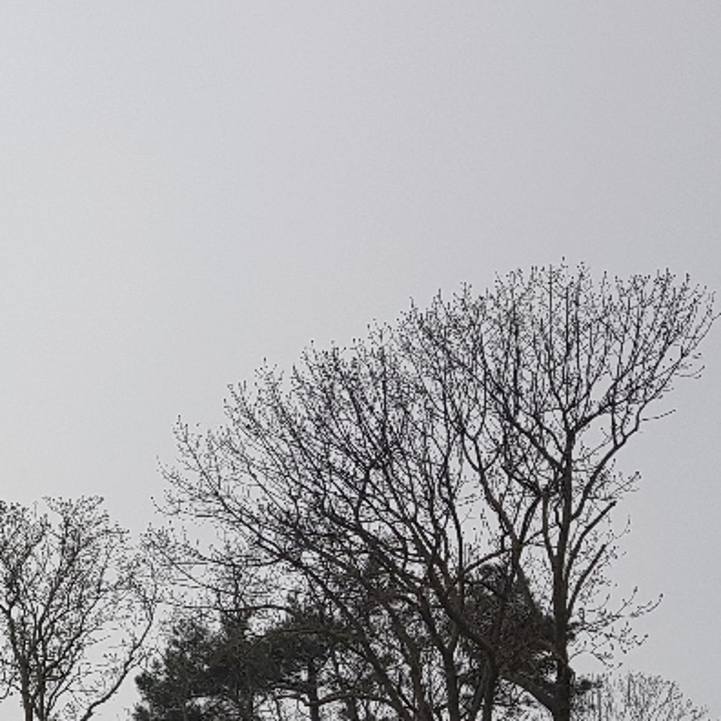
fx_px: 1579
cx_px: -222
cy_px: 590
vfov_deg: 25.2
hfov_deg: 22.8
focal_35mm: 67
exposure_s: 1/4352
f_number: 1.7
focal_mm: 4.3
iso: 40
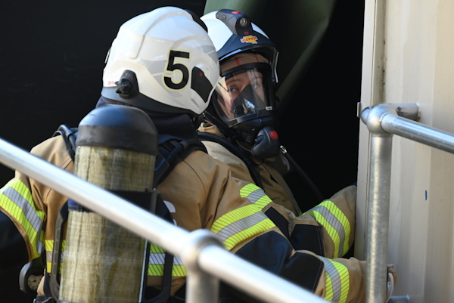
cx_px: 227
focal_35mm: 175
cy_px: 152
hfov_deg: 11.7
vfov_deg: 7.9
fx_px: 2208
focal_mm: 175
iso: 1000
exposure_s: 1/250
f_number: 6.3
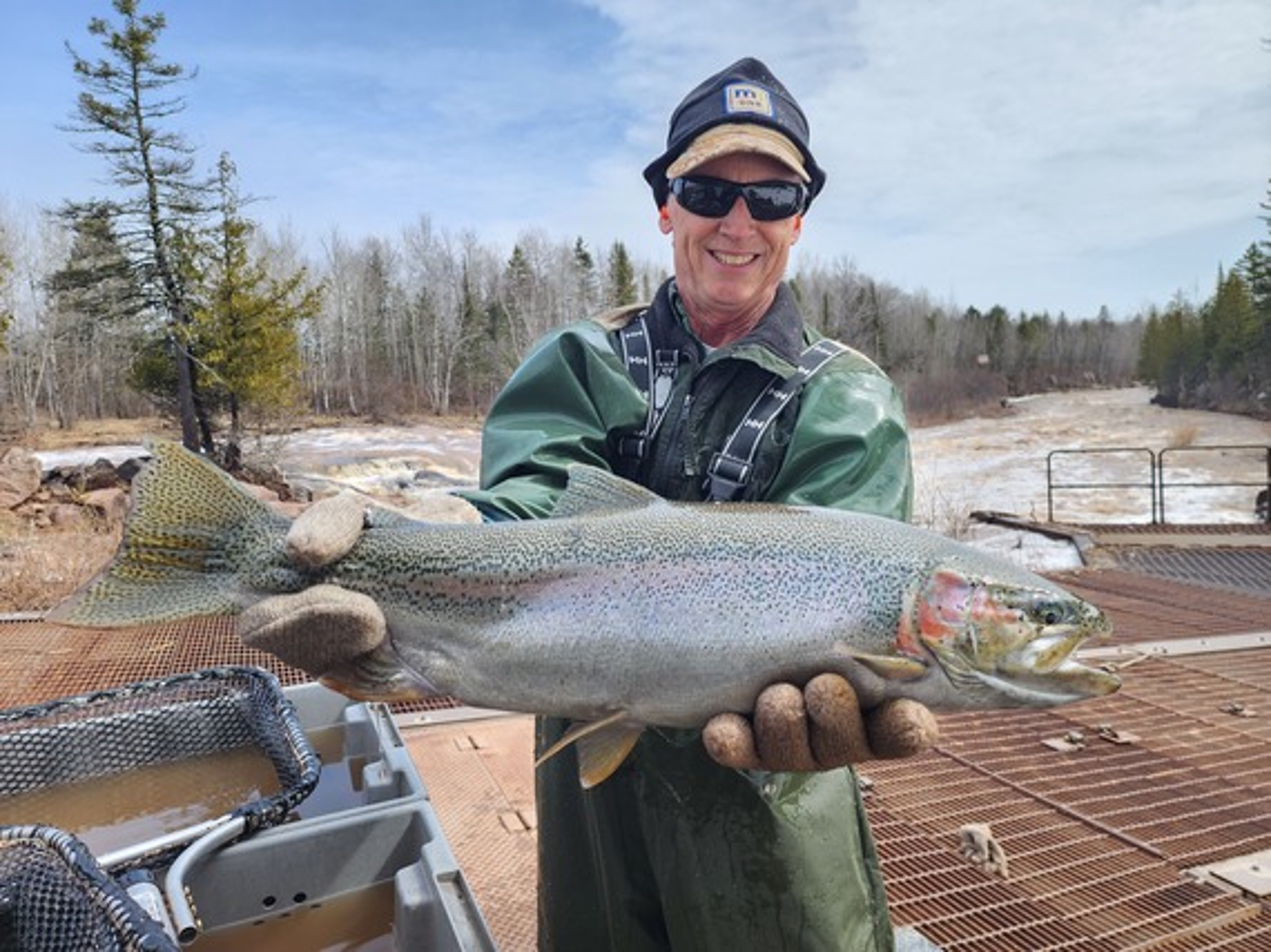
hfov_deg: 73.9
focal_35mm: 23
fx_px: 844
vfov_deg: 58.8
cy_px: 476
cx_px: 636
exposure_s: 1/389
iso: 12
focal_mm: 6.4
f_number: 1.8
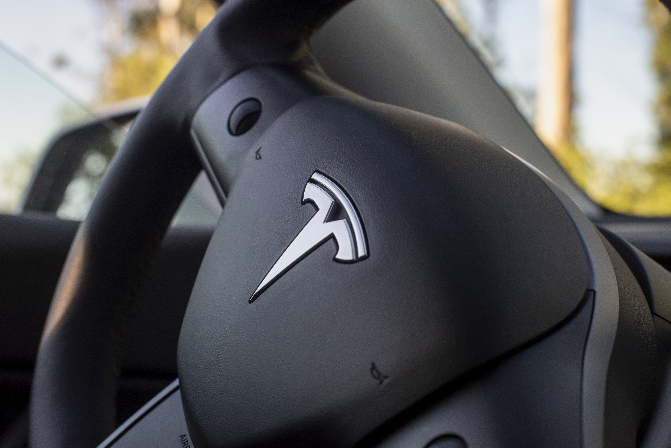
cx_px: 336
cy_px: 224
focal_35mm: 50
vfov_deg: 27.0
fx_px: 932
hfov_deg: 39.6
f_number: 8
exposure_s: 1/160
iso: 250
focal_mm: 50
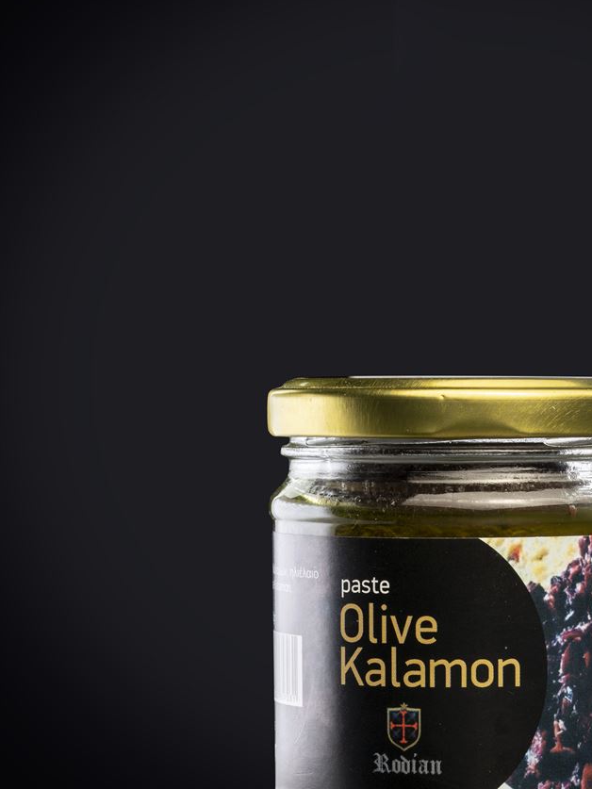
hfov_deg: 9.6
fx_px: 3533
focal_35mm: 155
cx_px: 470
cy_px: 531
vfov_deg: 12.7
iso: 100
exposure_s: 4
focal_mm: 90
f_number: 22
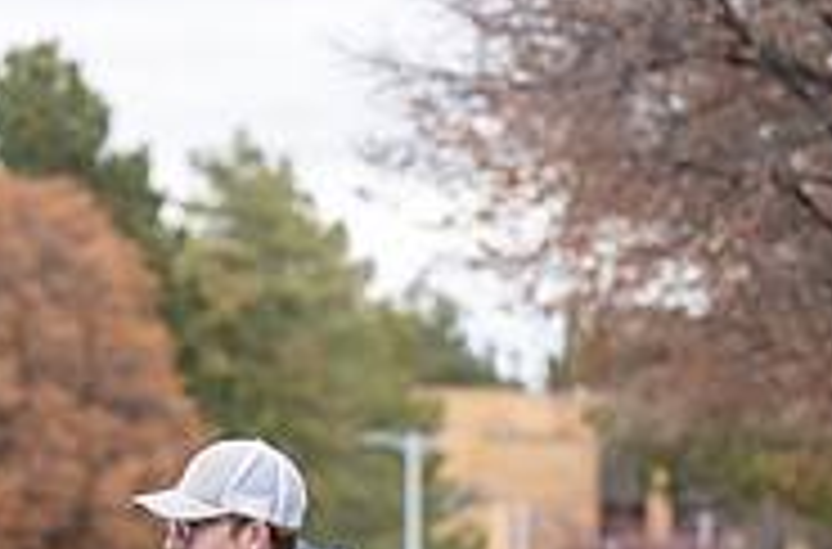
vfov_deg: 4.7
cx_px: 94
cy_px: 713
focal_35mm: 289
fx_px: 6656
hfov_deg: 7.1
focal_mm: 90
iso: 400
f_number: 2.8
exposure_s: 1/500
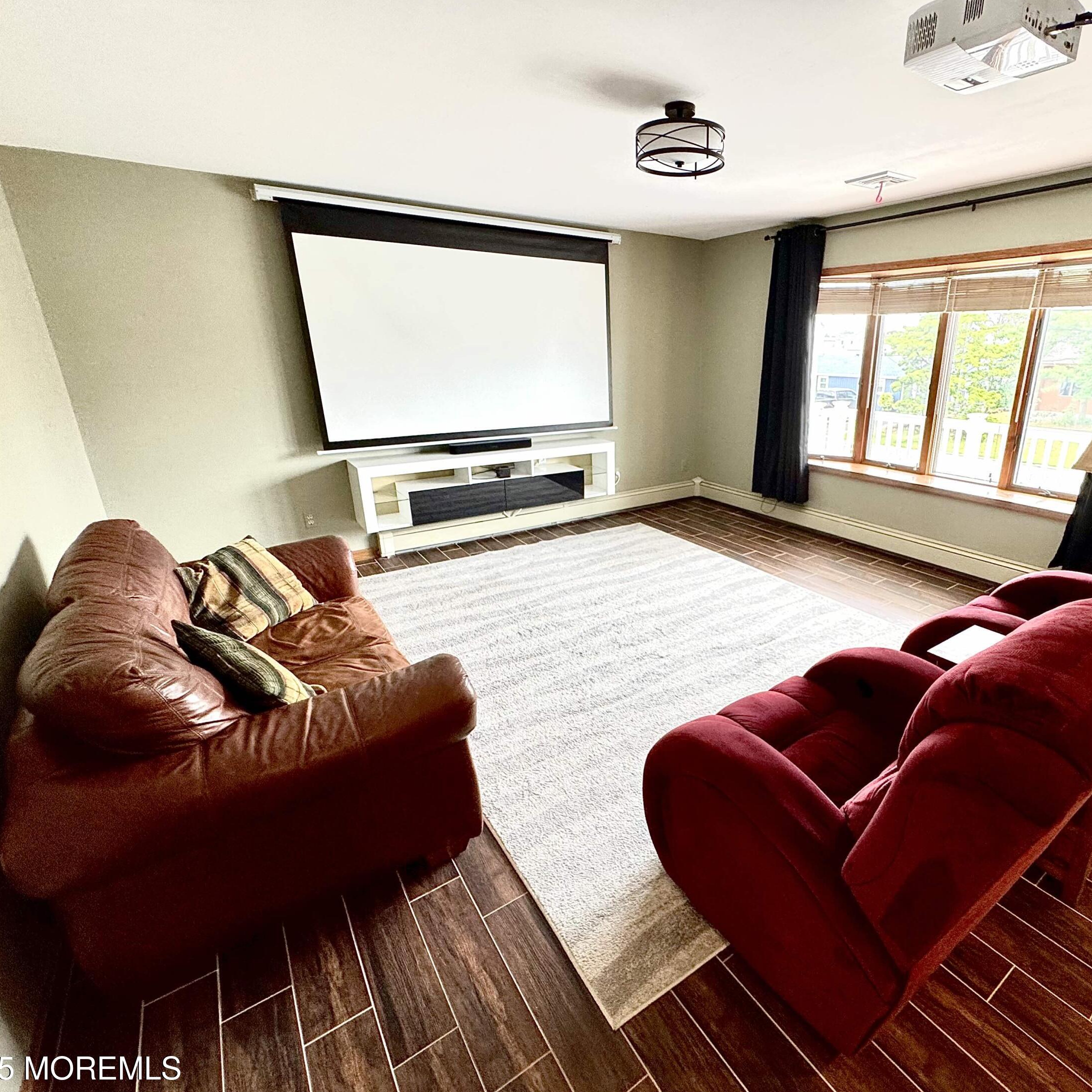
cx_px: 668
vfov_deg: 84.0
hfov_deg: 82.7
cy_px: 558
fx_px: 607
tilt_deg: -19.1
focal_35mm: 17
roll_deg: -0.7
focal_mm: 2.22
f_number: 2.2
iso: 200
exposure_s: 1/120
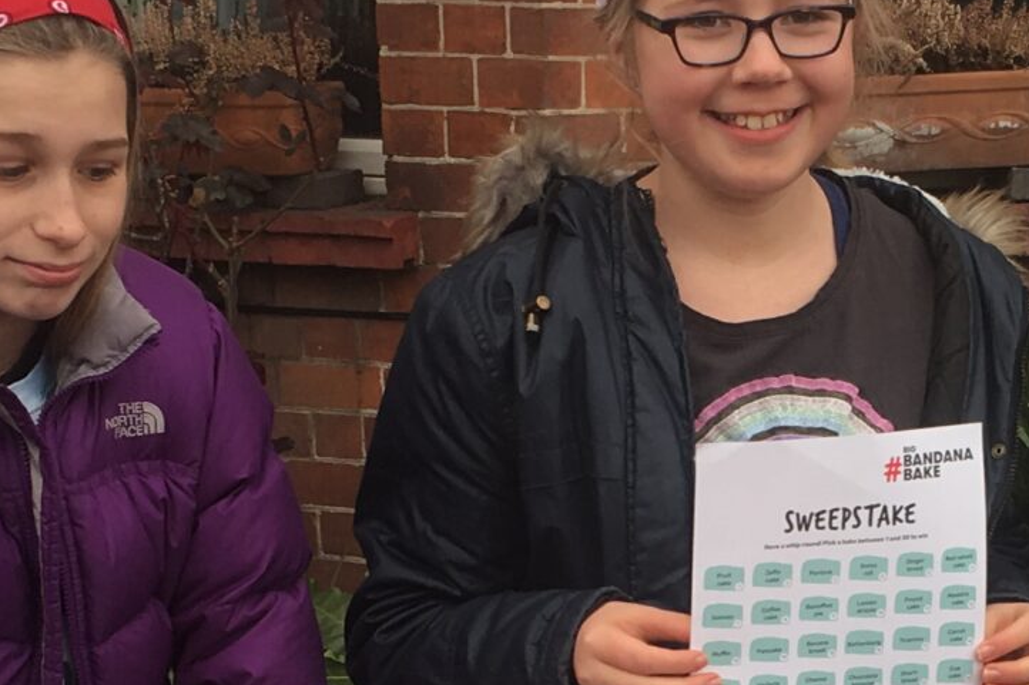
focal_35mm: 107
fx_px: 3058
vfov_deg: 12.6
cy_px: 722
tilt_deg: -13.9
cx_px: 878
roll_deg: +0.7
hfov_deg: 18.8
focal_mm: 4.15
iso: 25
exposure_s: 1/158
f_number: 2.2
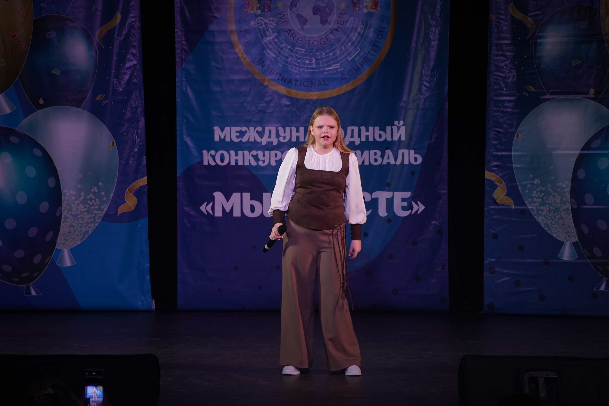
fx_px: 2250
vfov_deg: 10.3
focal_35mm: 133
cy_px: 203
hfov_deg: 15.4
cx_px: 304
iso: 1600
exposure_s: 1/250
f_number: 5.6
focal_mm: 133
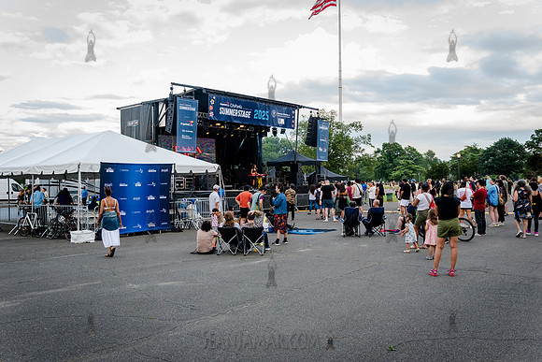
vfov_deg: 38.7
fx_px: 516
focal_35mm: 34
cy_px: 181
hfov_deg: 55.5
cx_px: 271
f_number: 4.5
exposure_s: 1/1000
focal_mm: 34
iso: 3200
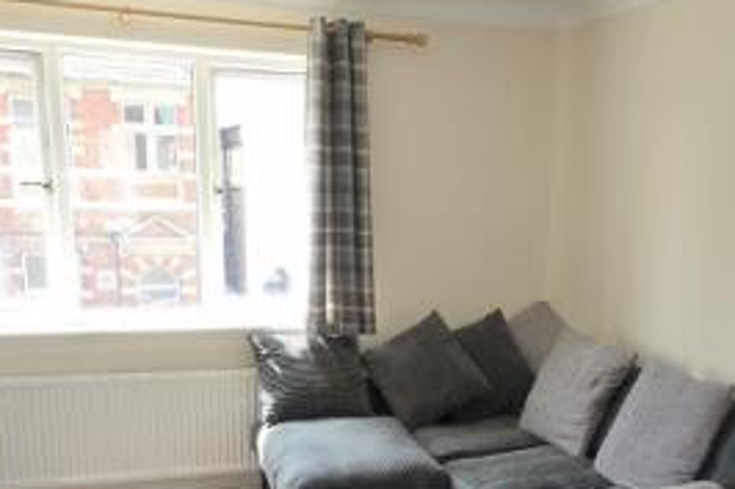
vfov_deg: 30.0
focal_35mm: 43
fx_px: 877
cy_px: 430
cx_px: 456
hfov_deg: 45.1
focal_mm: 8.8
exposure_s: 1/80
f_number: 2.8
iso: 125
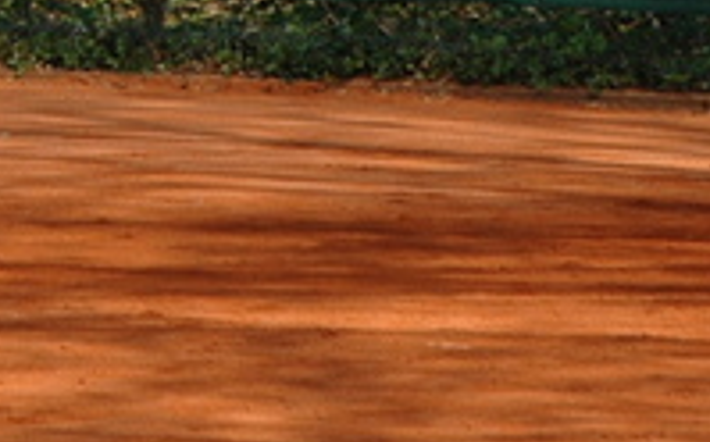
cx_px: -296
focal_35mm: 430
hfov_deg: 4.9
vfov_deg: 3.0
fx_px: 8313
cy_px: -547
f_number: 10
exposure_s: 1/400
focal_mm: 56
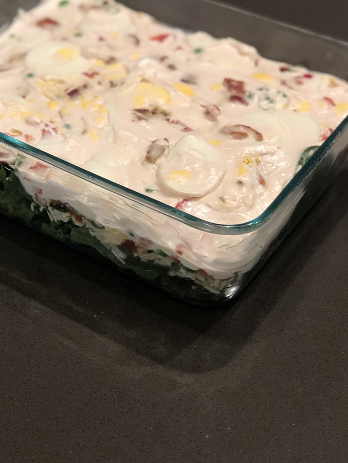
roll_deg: -1.0
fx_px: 965
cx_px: 128
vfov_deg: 27.0
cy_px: 204
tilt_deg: -38.0
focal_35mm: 72
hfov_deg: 20.4
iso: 160
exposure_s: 1/24
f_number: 2.4
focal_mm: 6
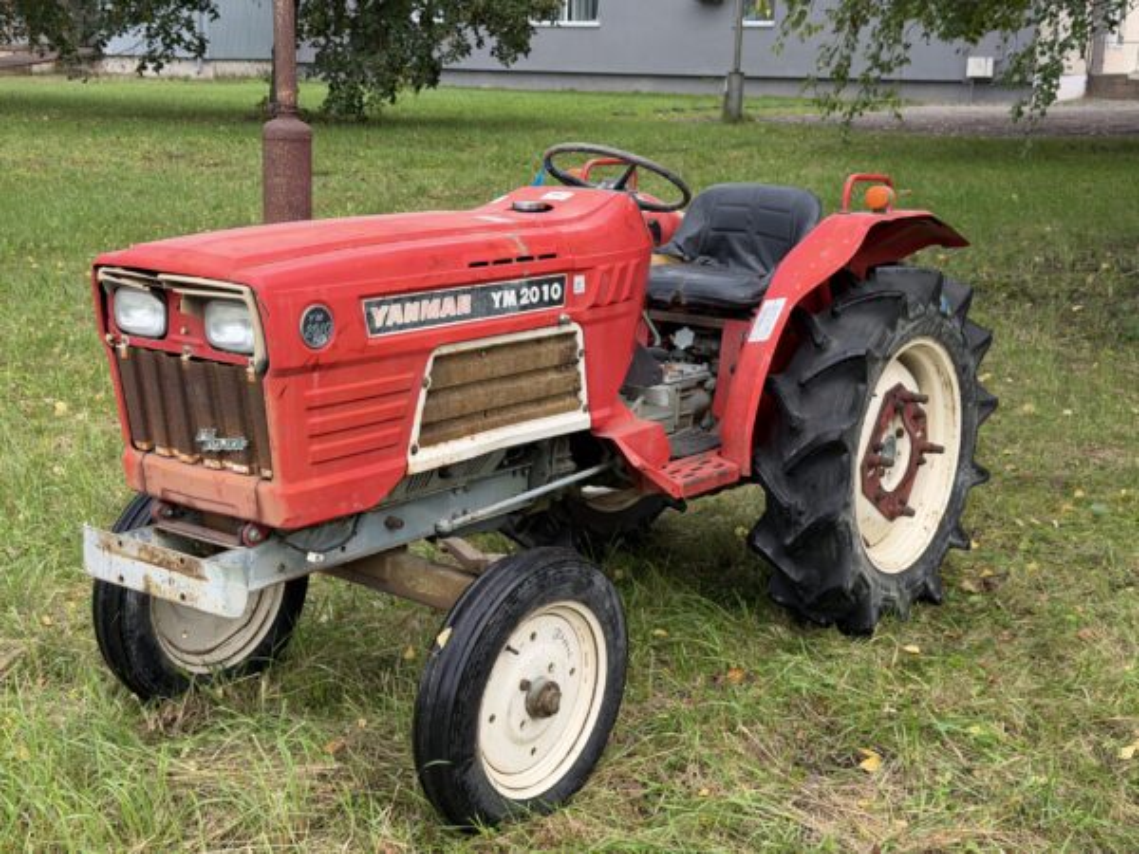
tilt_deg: -13.5
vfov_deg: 30.3
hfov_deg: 39.7
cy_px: 427
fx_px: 1579
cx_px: 570
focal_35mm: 48
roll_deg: -2.0
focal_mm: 6.76
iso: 64
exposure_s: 1/669
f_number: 1.78
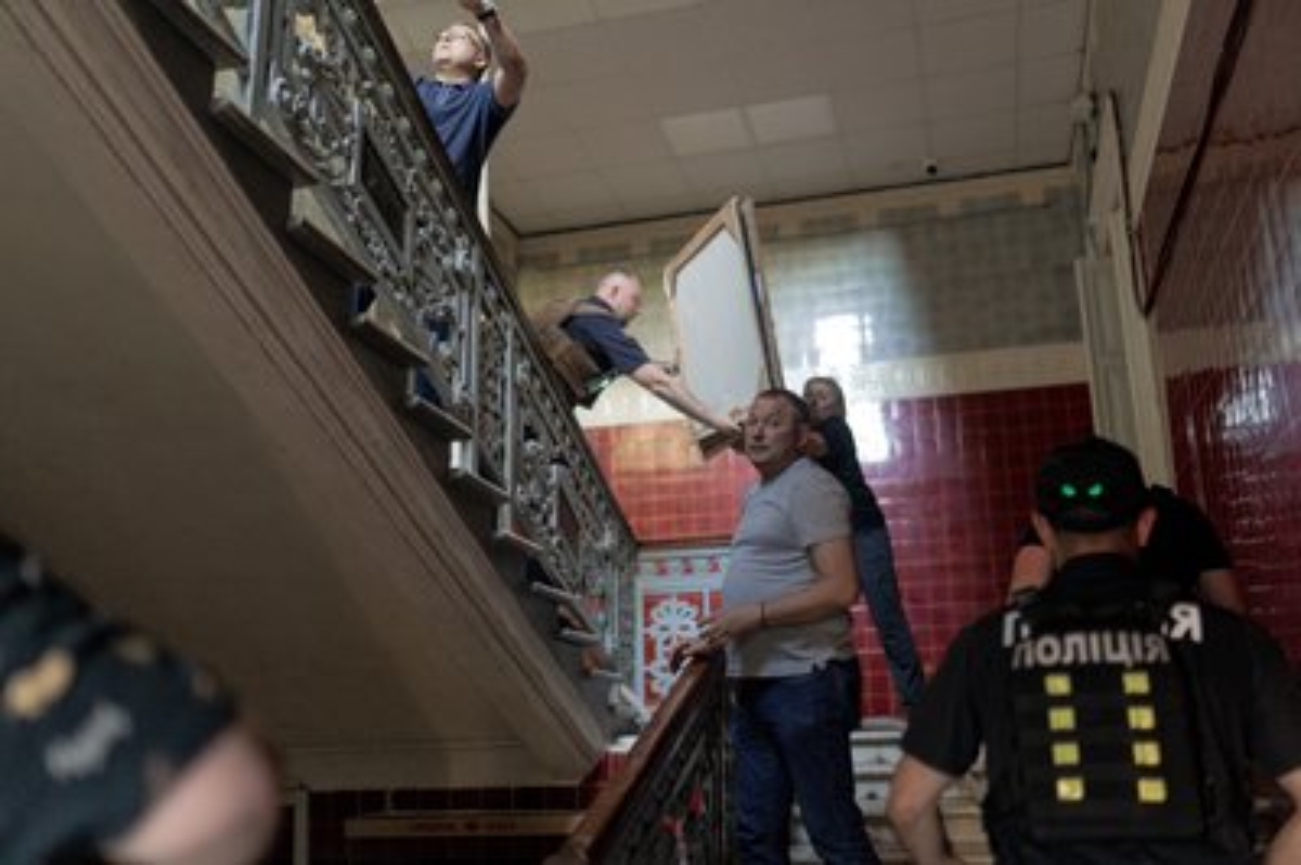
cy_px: 432
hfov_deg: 54.5
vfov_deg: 37.8
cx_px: 650
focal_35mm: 35
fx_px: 1264
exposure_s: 1/125
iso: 3200
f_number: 1.4
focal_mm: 35
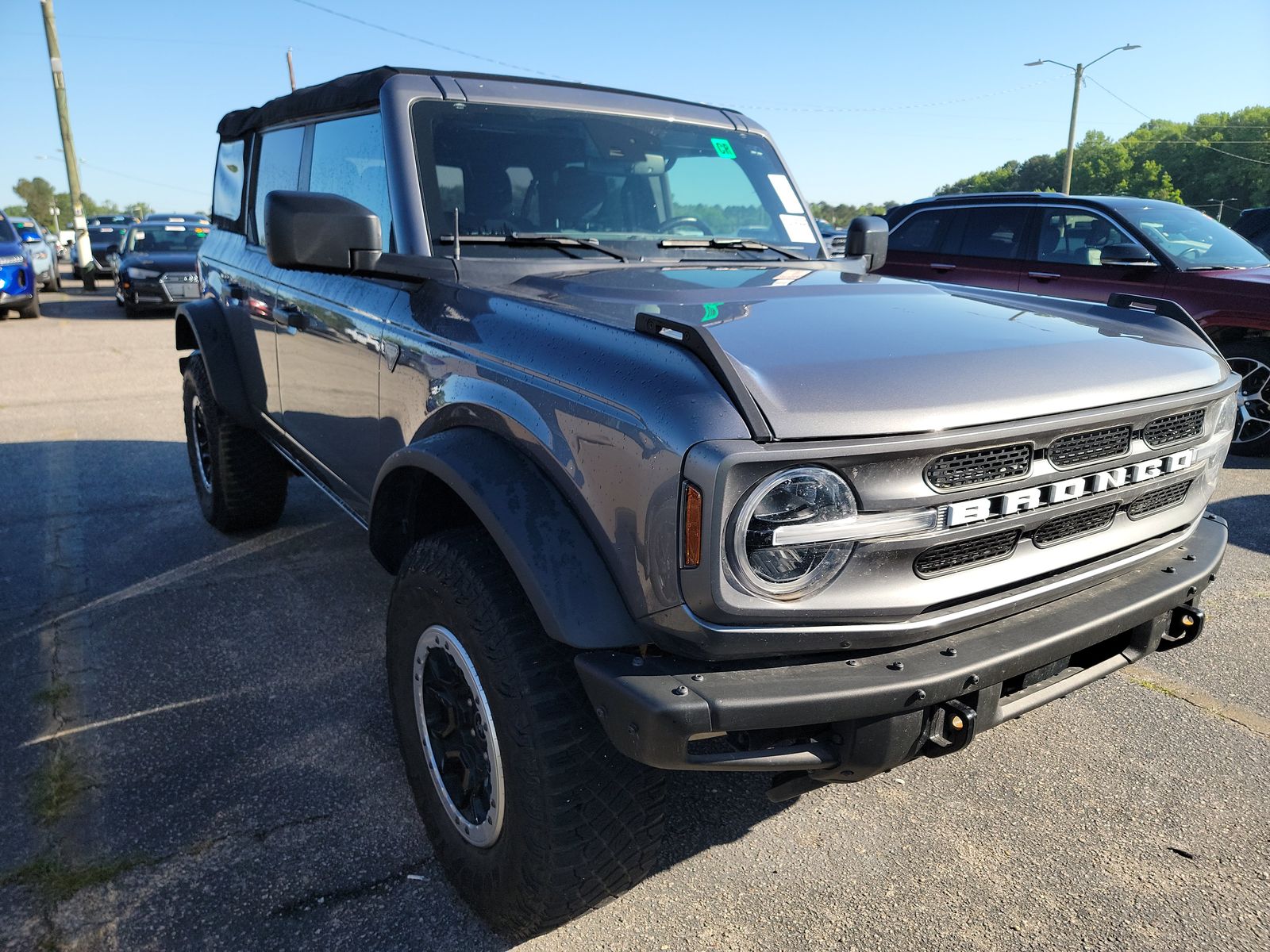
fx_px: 881
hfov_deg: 71.6
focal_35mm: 24
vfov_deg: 56.8
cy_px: 476
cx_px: 635
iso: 50
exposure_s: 1/397
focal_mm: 6.7
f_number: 1.8
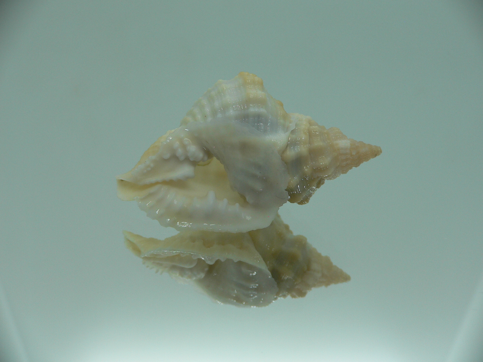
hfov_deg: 52.6
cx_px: 242
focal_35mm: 35
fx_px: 488
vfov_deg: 40.7
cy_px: 181
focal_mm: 4.6
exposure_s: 1/60
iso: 80
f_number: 2.8
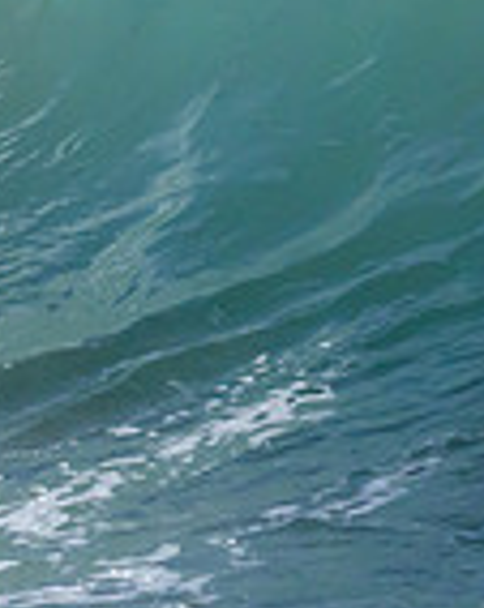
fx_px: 68046
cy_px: 29
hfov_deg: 0.4
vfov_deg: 0.5
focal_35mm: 3788
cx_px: -684
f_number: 6.3
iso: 2000
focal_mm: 800
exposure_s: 1/2000
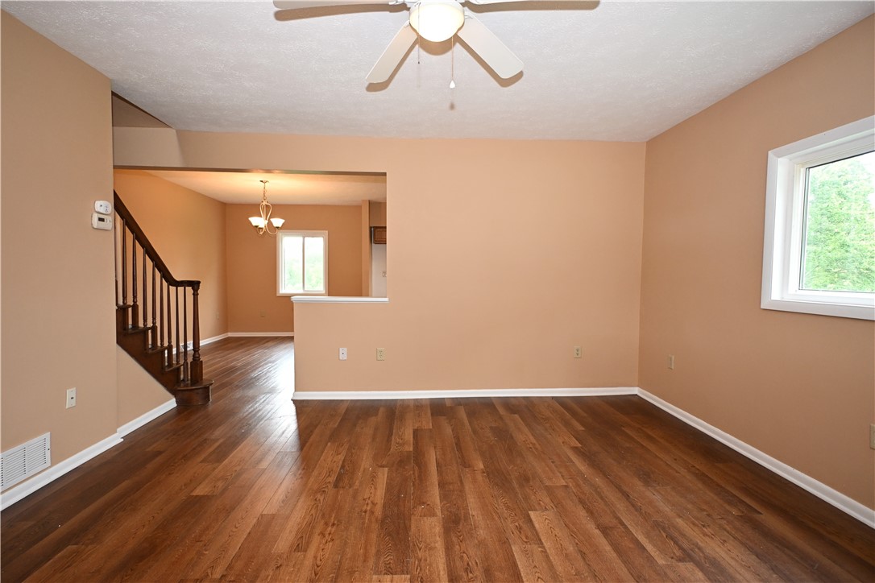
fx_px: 437
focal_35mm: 18
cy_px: 292
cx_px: 438
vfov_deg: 67.4
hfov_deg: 90.0
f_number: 4
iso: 500
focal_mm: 12
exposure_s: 1/60
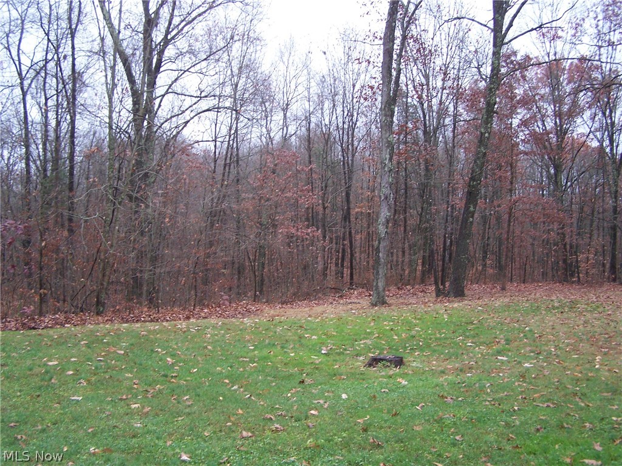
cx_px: 311
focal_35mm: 38
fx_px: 683
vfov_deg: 37.7
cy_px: 233
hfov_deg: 49.0
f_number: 2.8
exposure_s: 1/125
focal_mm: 6.3
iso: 140
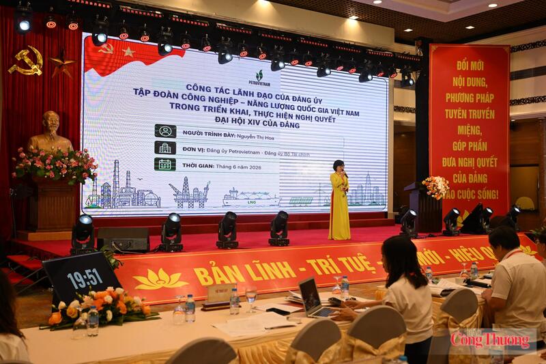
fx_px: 607
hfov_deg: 48.5
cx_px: 273
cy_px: 182
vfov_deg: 33.4
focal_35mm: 40
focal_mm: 40
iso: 2500
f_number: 4
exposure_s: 1/1000
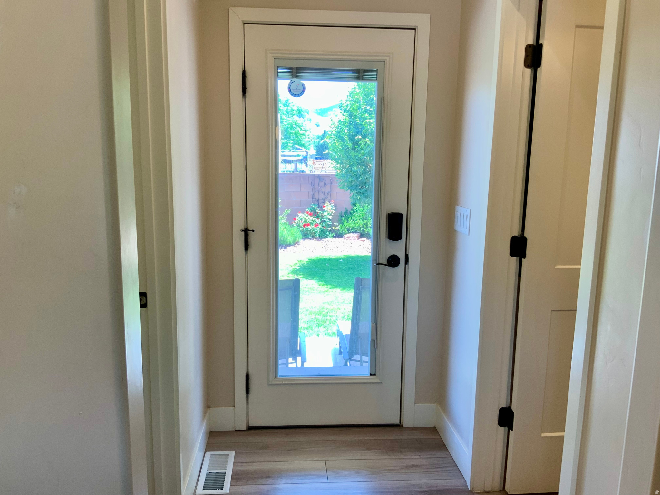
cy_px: 248
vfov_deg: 48.2
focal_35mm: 29
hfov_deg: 61.7
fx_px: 553
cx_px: 330
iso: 40
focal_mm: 3
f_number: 1.8
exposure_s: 1/120
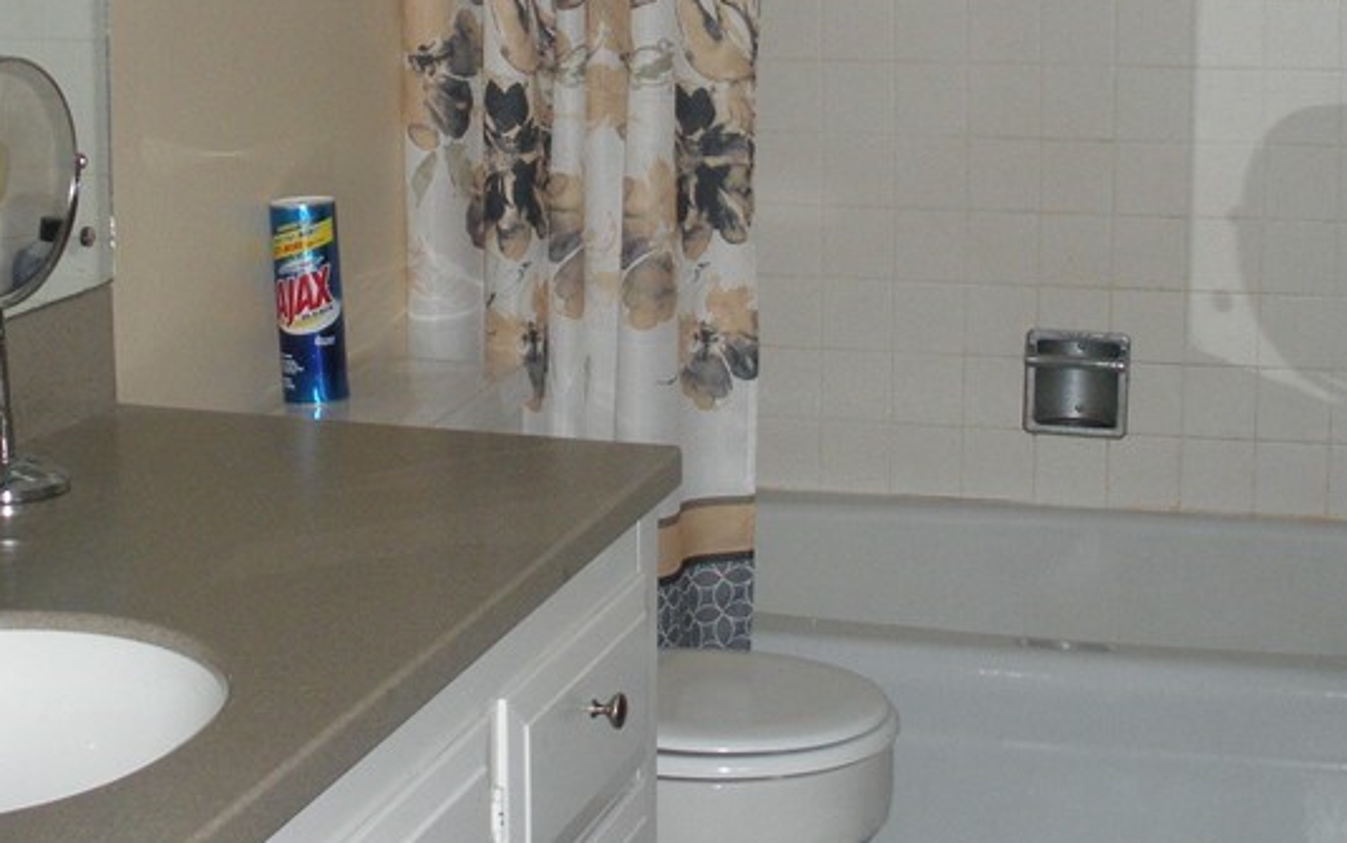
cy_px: 111
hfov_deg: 28.2
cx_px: 657
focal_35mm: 73
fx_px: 2681
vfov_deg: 17.6
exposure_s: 1/60
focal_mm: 6.3
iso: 196
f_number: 3.5
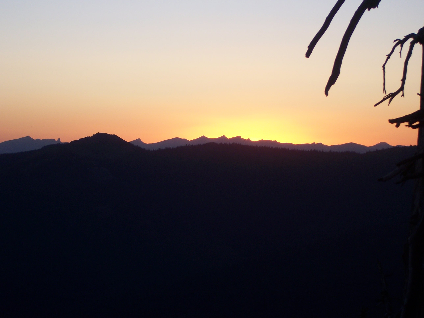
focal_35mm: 132
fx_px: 1617
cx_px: 212
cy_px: 159
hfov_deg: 14.9
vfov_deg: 11.2
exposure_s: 1/125
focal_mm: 22
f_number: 4.8
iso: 80
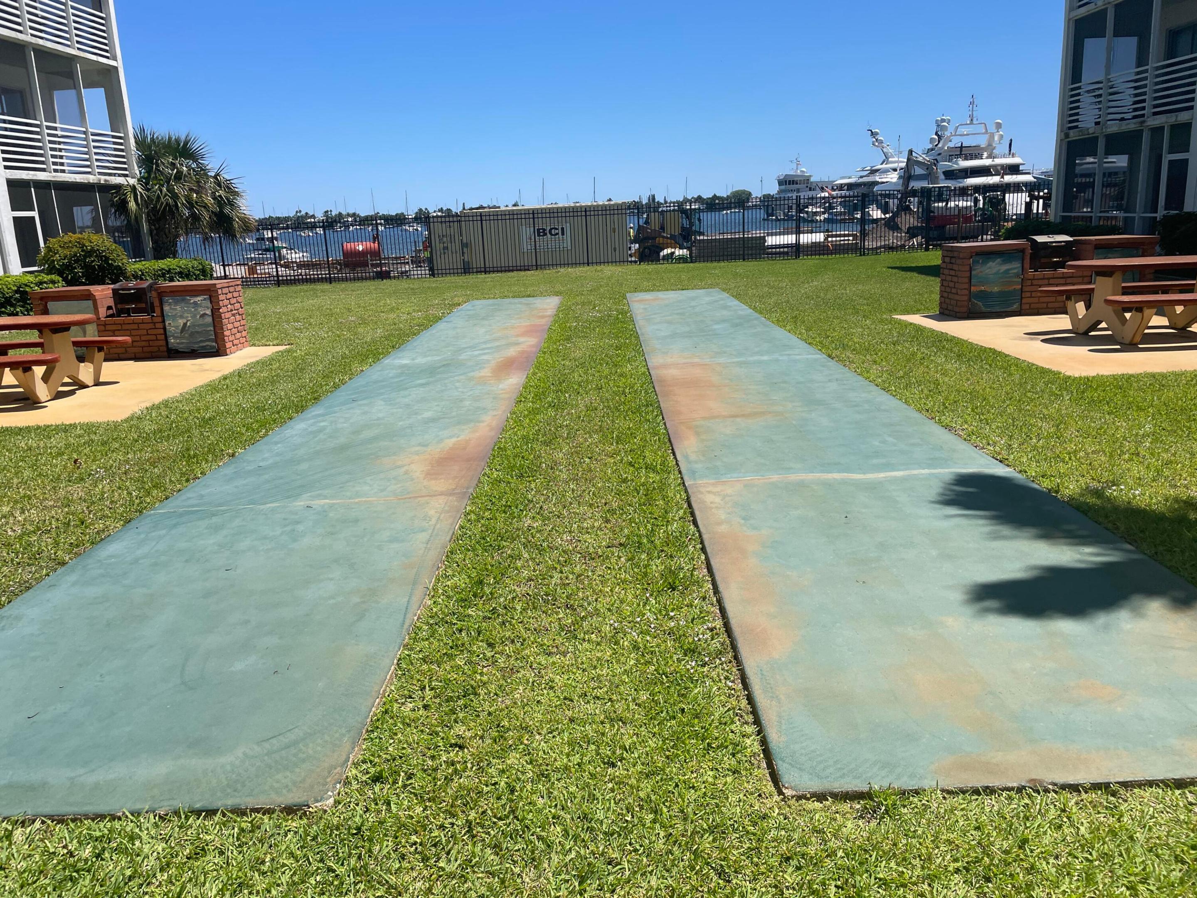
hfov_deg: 67.3
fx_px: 899
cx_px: 598
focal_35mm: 26
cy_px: 449
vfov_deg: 53.1
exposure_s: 1/4000
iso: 32
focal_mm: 4.2
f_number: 1.6
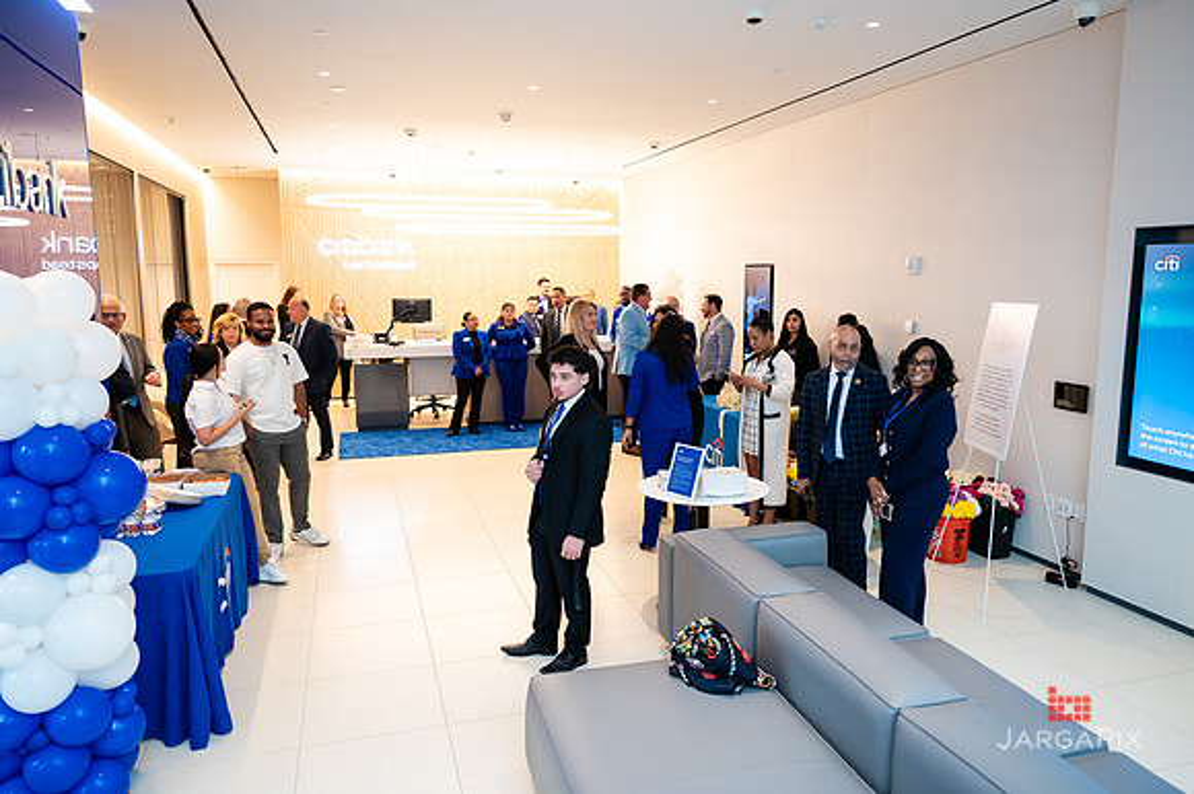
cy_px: 395
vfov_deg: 51.3
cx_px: 619
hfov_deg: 71.6
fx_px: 827
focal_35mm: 25
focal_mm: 24
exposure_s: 1/200
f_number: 3.2
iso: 1000
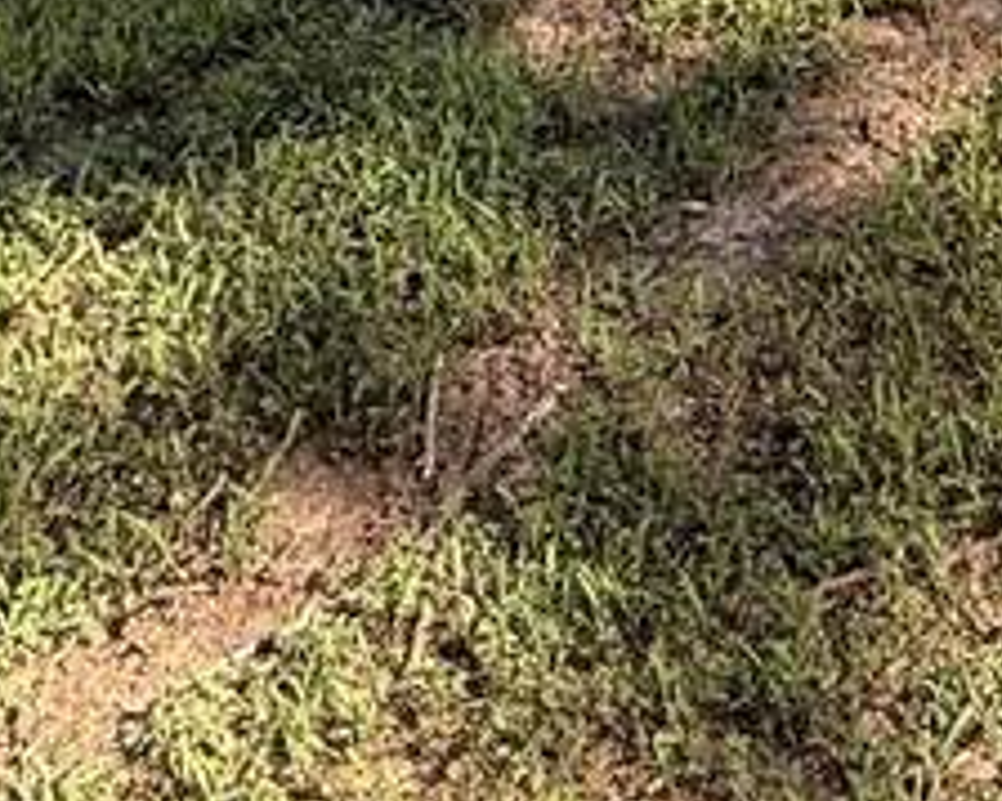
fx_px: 2312
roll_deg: -1.0
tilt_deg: -8.5
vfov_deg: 12.7
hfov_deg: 22.4
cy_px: -1338
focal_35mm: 78
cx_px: 1226
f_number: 2.2
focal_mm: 2.22
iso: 64
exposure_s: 1/228
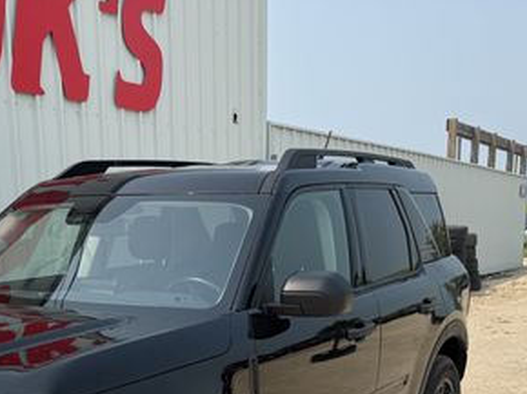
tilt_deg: -11.7
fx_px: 806
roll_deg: +2.5
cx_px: 96
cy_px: 430
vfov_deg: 25.5
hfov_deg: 34.9
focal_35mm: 53
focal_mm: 6.76
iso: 80
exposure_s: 1/4673
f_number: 1.78
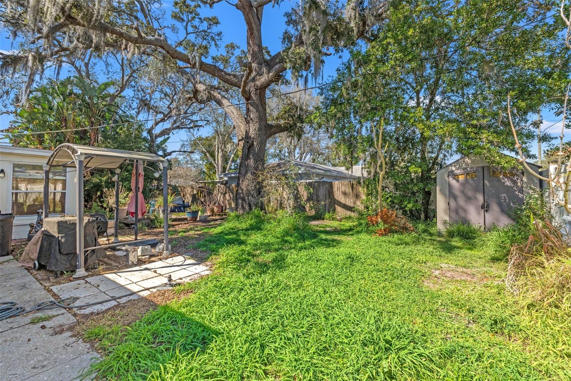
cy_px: 190
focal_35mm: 15
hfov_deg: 100.4
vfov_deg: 77.3
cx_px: 286
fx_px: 238
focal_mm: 10
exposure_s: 1/640
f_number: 7.1
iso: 400
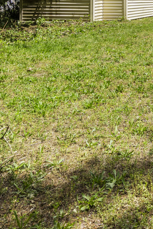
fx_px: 357
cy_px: -5
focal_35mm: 56
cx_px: 222
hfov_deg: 20.9
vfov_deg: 32.5
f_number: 9
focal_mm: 16
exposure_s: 1/80
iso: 250
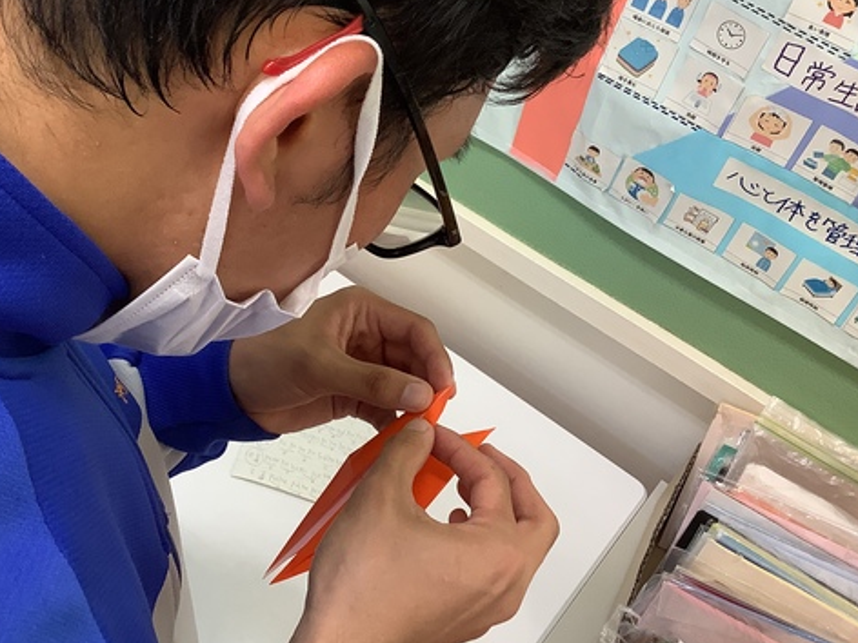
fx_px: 1041
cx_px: 322
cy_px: 300
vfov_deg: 34.3
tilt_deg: -47.3
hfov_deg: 44.4
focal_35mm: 42
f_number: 2.4
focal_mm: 3.3
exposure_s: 1/100
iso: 80
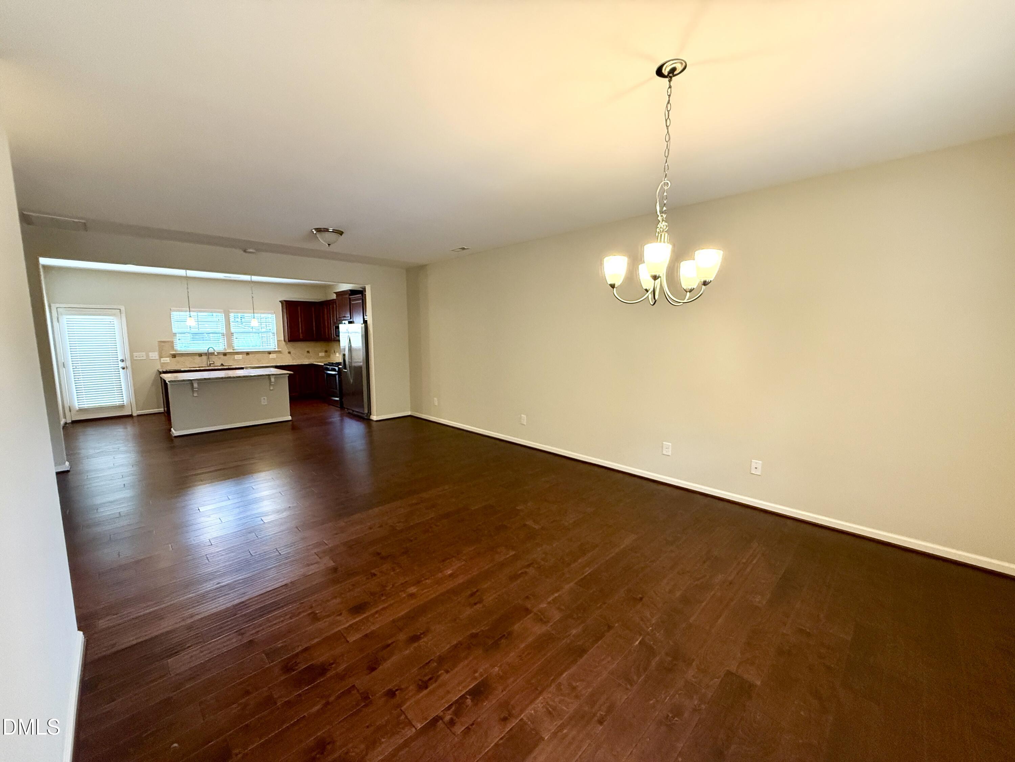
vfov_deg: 85.7
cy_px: 381
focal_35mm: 14
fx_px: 411
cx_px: 508
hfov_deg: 102.1
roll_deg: +0.2
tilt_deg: -6.7
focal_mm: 2.22
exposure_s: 1/120
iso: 500
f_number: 2.2
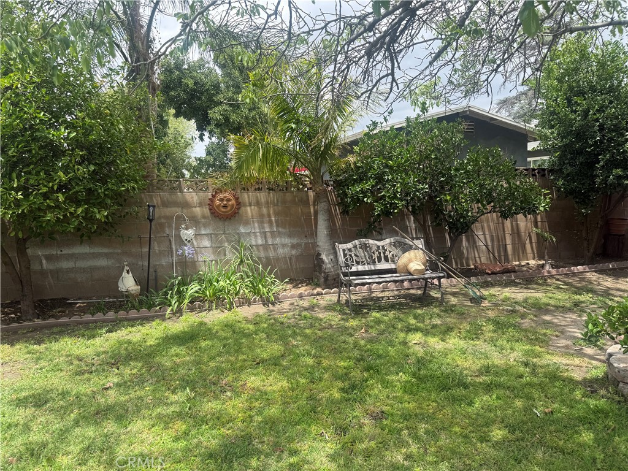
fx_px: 435
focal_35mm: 24
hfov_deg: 71.6
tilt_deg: -4.9
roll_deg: +0.9
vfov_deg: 56.8
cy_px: 236
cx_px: 314
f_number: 1.78
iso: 80
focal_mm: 6.76
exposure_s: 1/1522
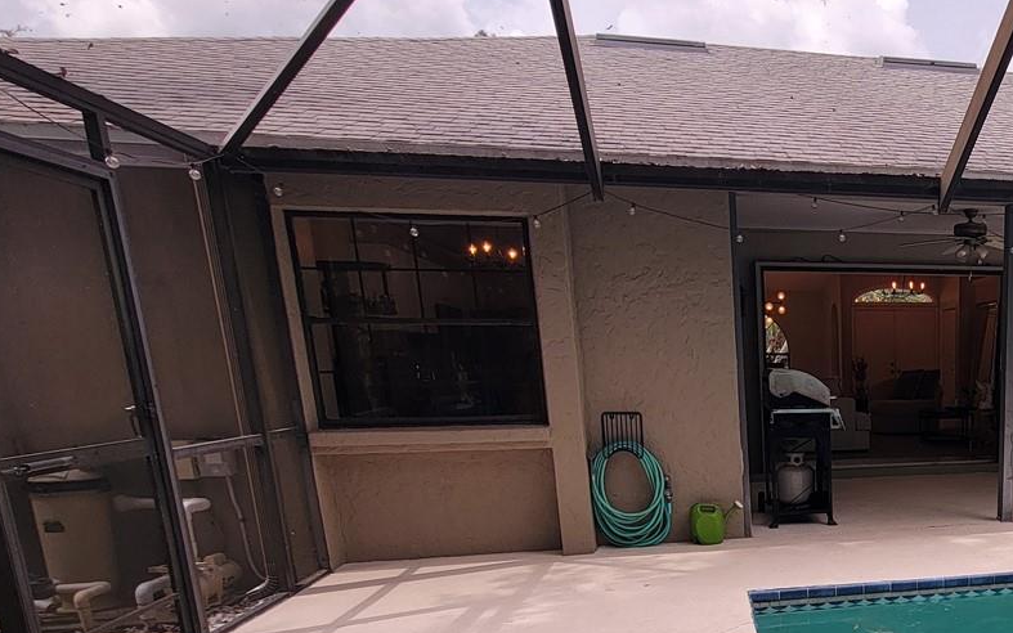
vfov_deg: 41.5
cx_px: 914
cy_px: 555
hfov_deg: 57.1
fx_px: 773
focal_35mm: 28
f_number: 2.2
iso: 50
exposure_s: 1/563
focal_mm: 2.2
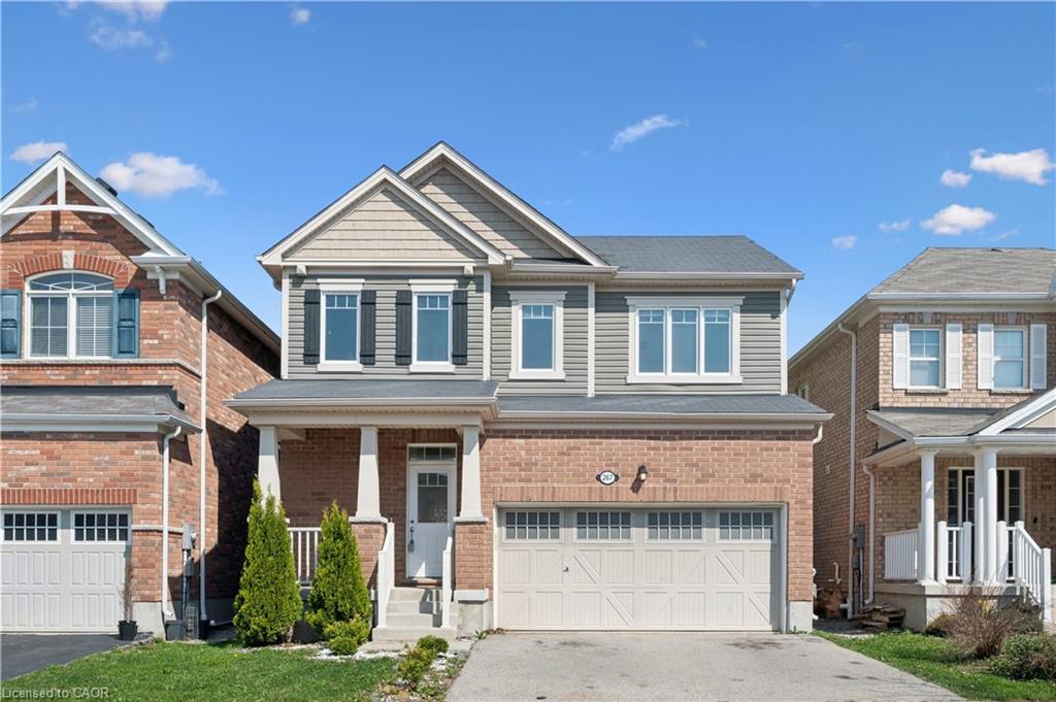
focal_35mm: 30
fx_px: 879
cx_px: 528
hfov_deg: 62.0
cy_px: 351
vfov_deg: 43.5
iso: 200
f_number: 16
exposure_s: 1/400
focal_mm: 30
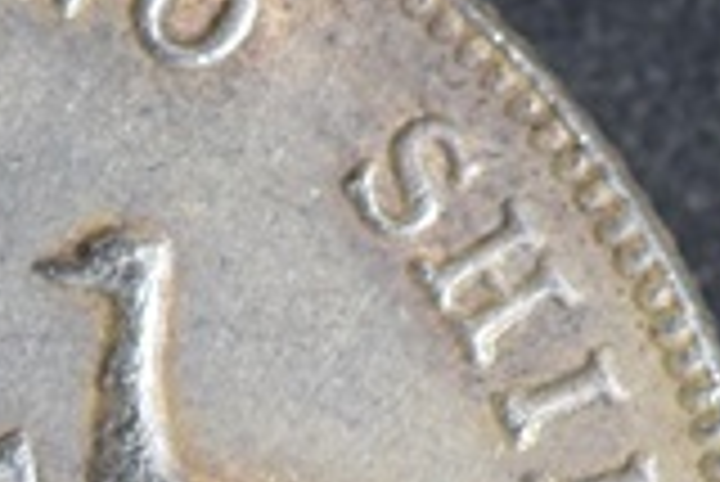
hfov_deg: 2.6
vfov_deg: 1.7
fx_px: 15764
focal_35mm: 788
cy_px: 759
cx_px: -216
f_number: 9
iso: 1600
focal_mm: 105
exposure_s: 1/100
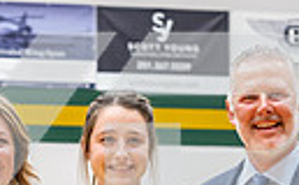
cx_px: 67
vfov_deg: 4.7
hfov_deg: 7.7
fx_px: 2228
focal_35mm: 274
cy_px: 436
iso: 2500
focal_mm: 59
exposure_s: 1/125
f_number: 3.5
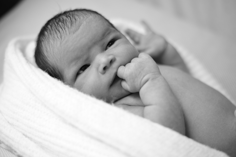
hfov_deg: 39.6
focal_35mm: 50
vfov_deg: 27.0
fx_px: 328
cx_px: 118
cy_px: 78
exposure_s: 1/125
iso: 1000
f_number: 2
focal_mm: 50
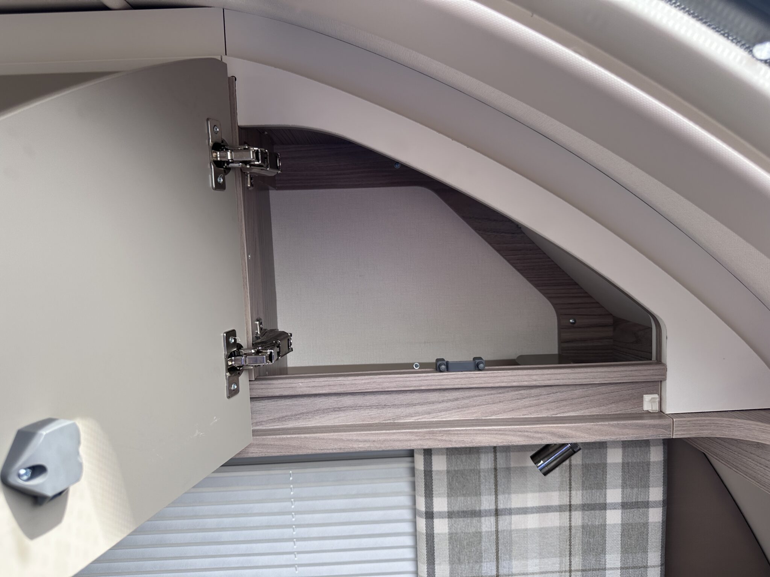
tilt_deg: -2.1
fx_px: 534
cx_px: 385
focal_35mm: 24
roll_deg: +3.4
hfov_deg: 71.6
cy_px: 288
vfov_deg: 56.8
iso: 64
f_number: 1.78
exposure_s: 1/230
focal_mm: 6.86
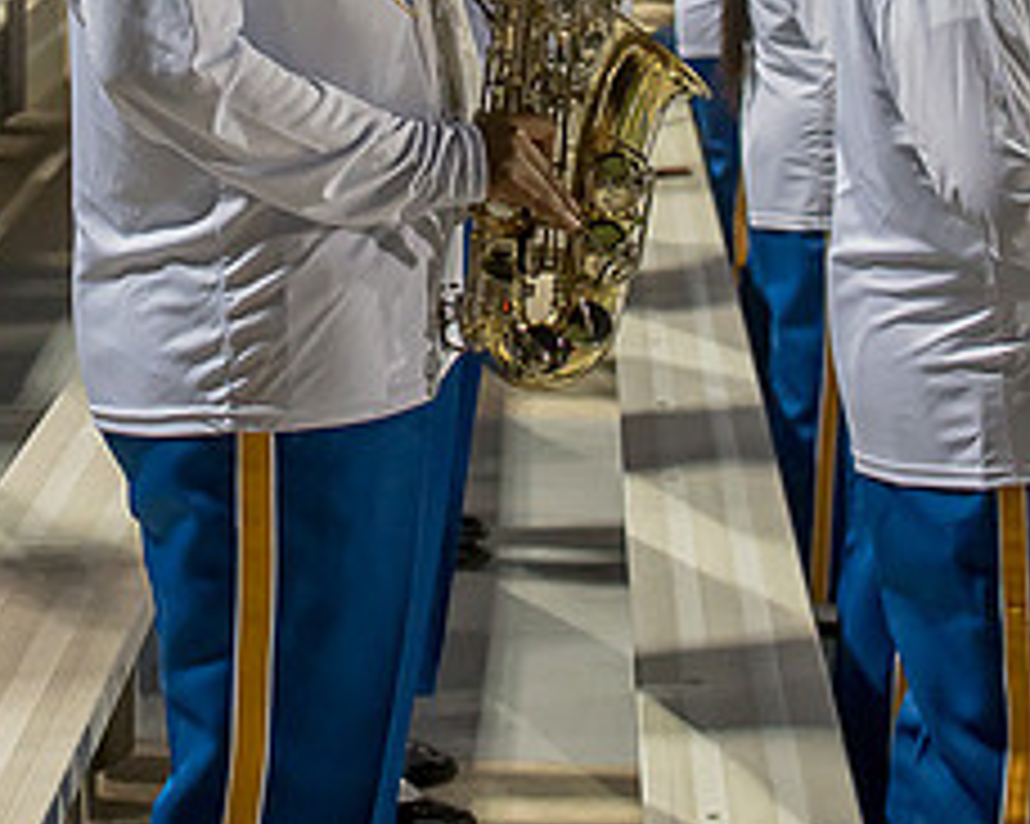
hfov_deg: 19.9
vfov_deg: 15.5
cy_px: -153
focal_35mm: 96
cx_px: 360
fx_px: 2925
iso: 1600
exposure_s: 1/500
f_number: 4
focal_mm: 35
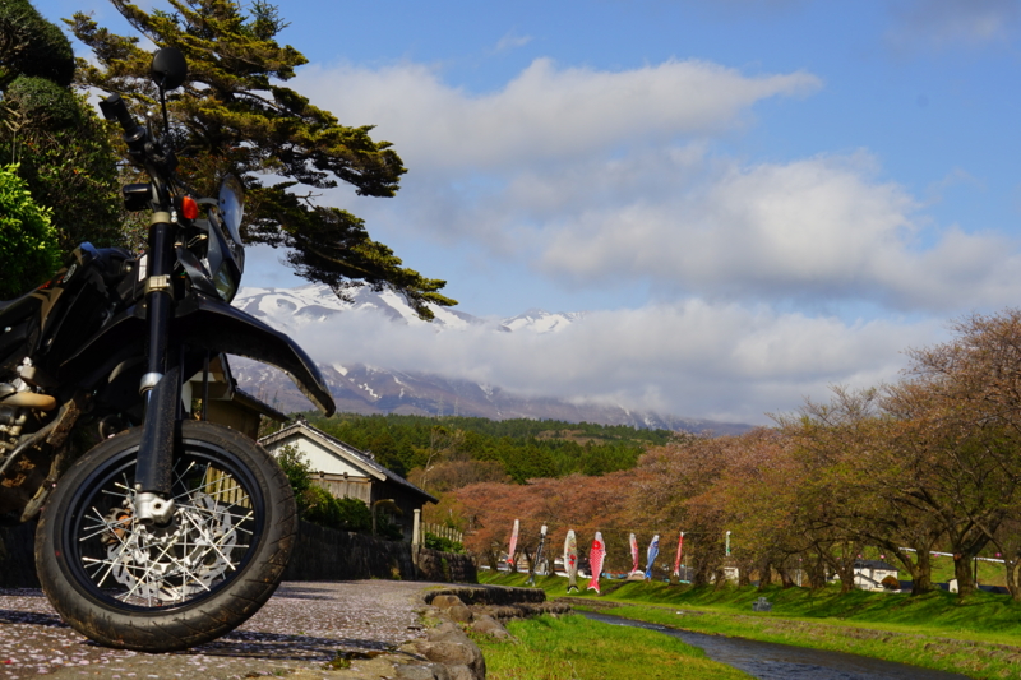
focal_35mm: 57
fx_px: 1616
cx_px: 510
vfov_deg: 23.8
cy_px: 340
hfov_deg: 35.1
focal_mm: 38
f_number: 11
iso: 100
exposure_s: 1/200
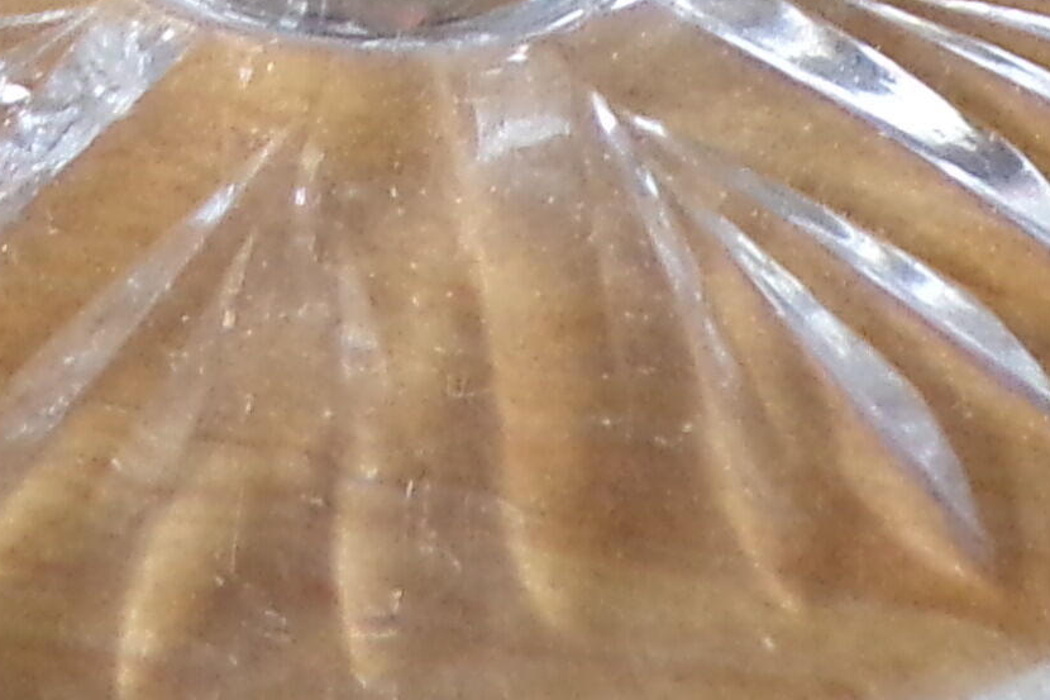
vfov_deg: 7.5
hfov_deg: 13.2
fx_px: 4520
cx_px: 611
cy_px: -1604
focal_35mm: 155
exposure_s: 1/28
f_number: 3
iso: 200
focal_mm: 4.3
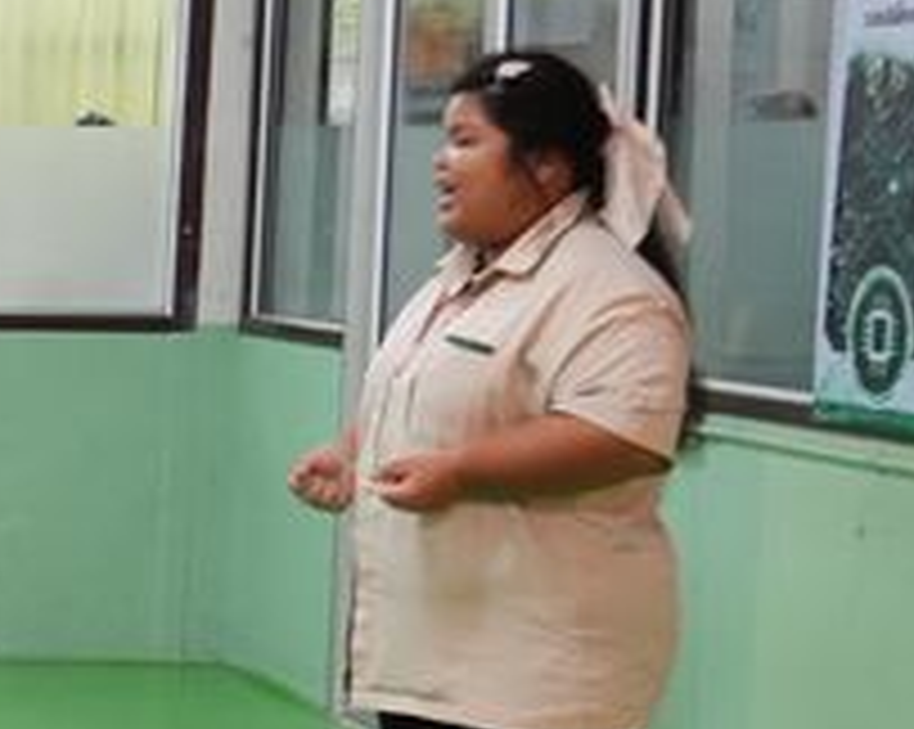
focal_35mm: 139
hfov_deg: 11.6
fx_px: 3756
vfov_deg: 11.1
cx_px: -1207
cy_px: 547
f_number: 4.5
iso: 2000
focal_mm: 20
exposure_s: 1/60
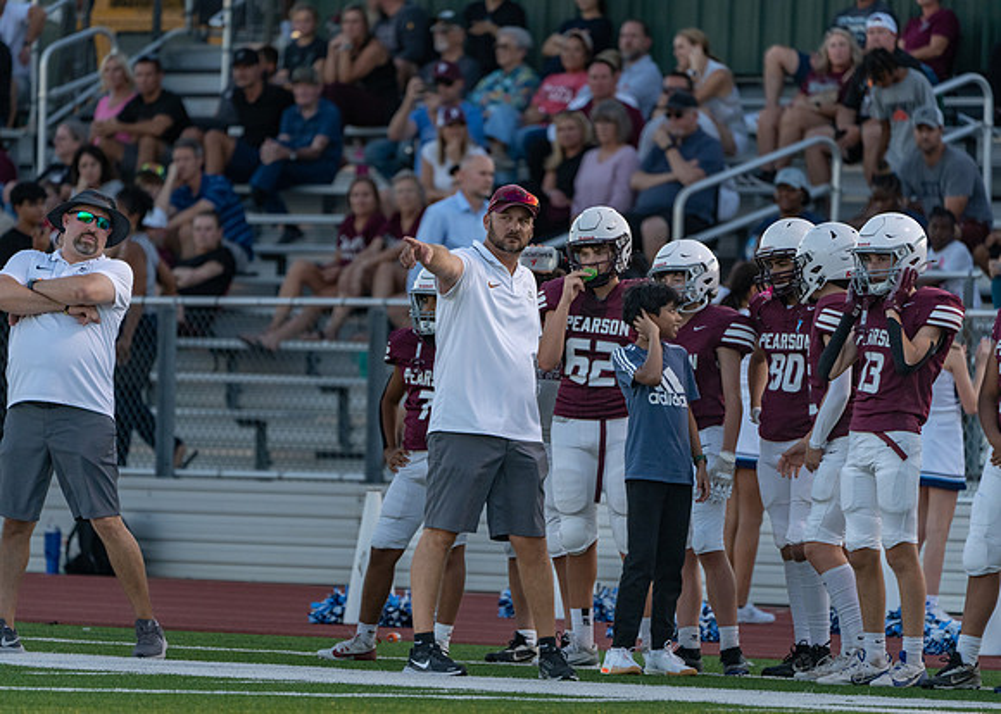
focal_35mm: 420
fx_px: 11947
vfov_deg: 3.4
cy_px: 357
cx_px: 500
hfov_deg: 4.8
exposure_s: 1/1000
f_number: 5.6
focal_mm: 400
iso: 1600
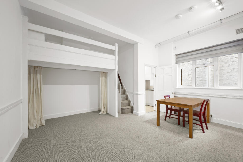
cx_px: 122
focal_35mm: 14
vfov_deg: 81.1
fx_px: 94
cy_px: 81
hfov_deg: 104.3
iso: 200
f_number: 16
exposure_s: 3
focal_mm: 14
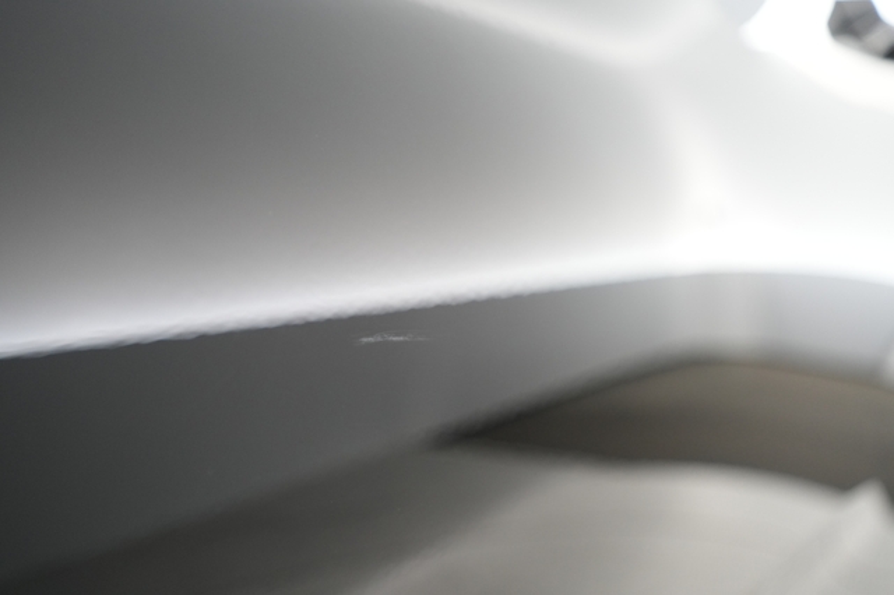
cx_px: 447
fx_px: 695
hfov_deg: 65.5
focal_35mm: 28
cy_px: 298
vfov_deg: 46.4
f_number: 2.8
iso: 2500
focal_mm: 28
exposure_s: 1/100
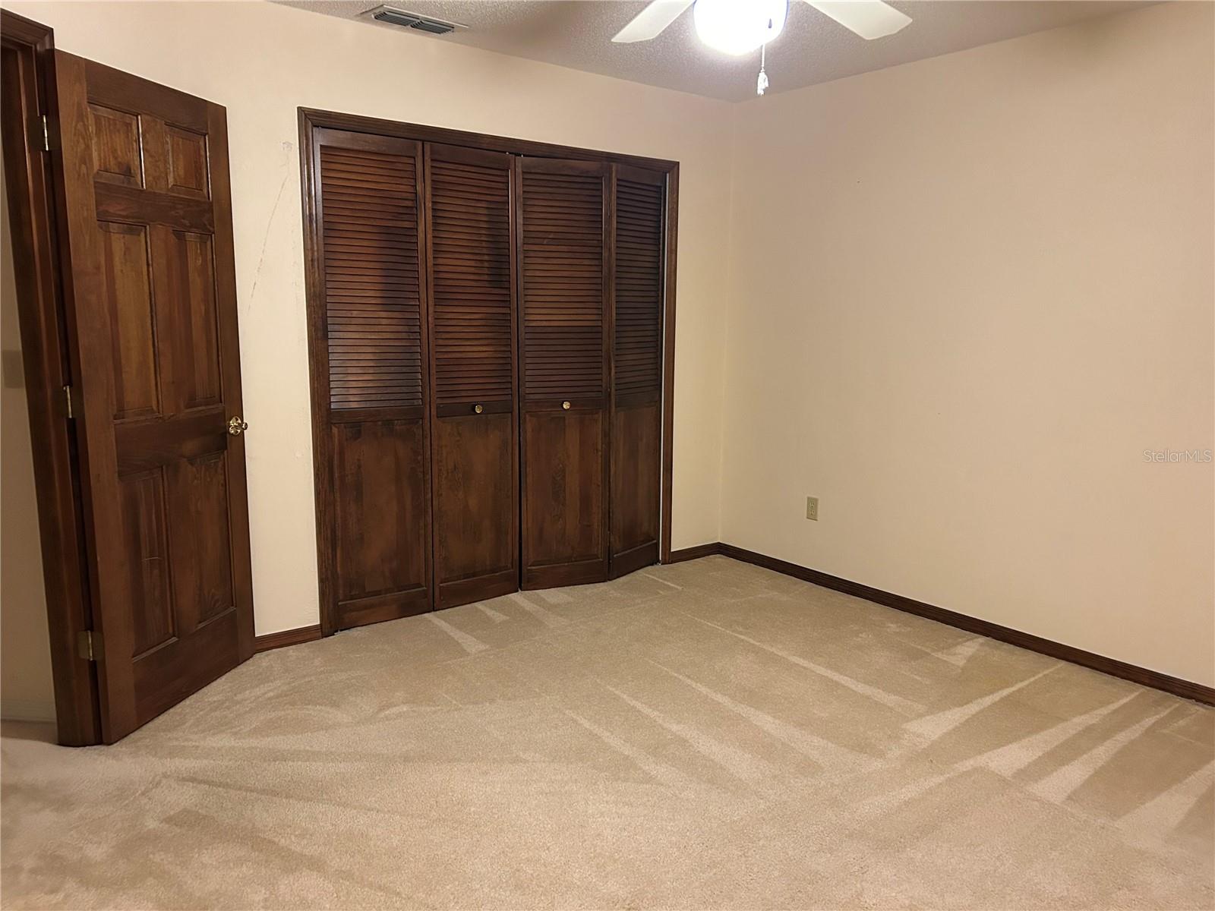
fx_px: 913
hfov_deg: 67.3
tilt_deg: -8.9
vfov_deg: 53.1
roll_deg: -0.2
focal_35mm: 26
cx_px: 608
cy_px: 456
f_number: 1.5
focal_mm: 5.7
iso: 500
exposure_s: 1/40
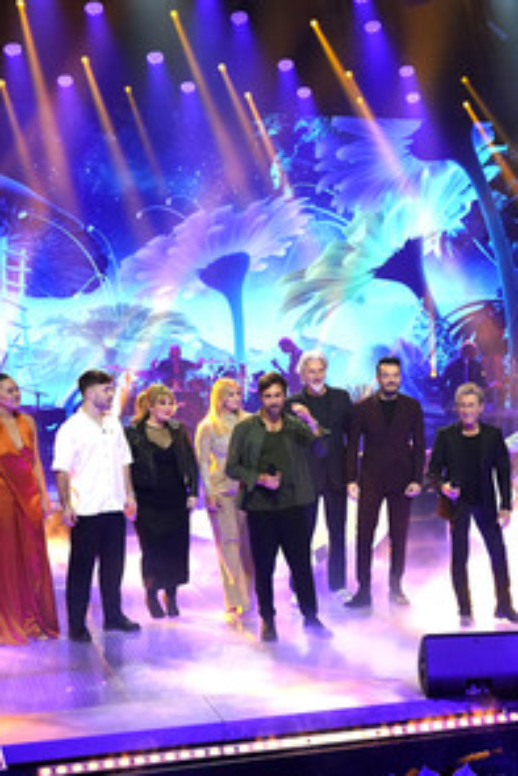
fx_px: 1250
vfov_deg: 34.5
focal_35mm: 58
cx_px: 417
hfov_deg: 23.1
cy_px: 389
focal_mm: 38
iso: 3200
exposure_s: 1/160
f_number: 5.6
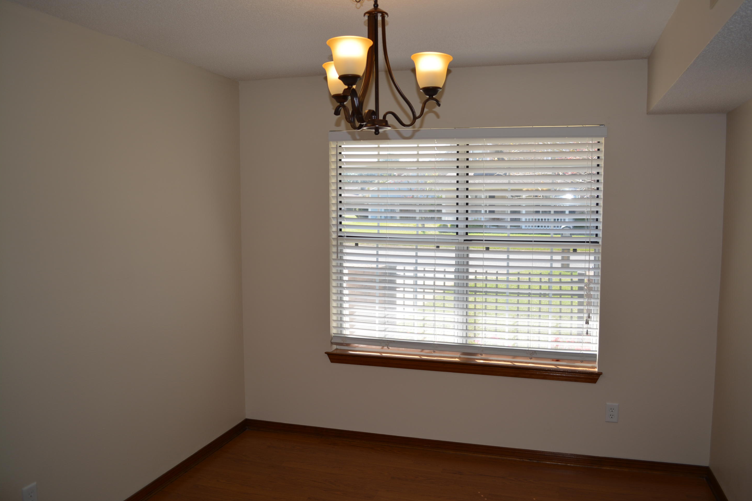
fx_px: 585
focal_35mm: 28
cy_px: 249
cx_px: 388
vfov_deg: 46.4
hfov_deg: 65.5
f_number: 4
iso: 100
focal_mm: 18
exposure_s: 1/200
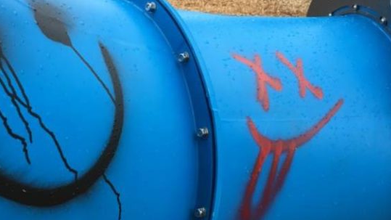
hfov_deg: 45.4
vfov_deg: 26.4
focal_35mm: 45
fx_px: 466
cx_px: 171
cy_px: 139
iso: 25
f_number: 2.2
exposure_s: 1/128
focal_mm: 4.15
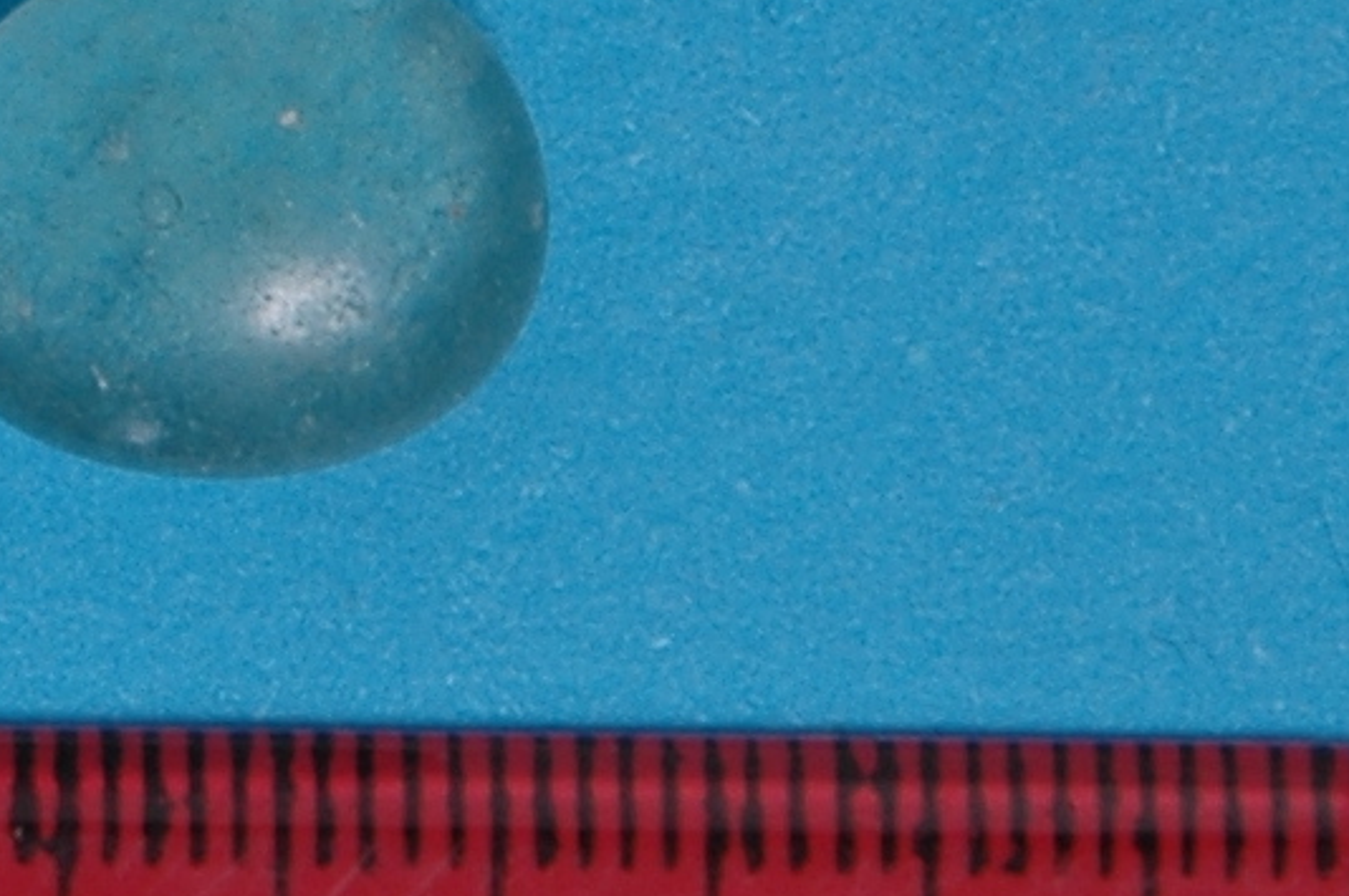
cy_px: -1290
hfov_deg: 3.4
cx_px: -1933
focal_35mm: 591
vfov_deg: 2.3
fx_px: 22125
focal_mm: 70
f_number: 29
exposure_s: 1/4
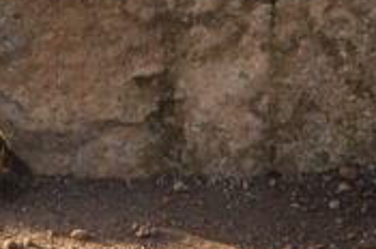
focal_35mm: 170
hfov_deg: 12.1
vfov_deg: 7.4
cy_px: -384
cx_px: 208
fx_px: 1772
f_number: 11
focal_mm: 22
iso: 200
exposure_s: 1/125
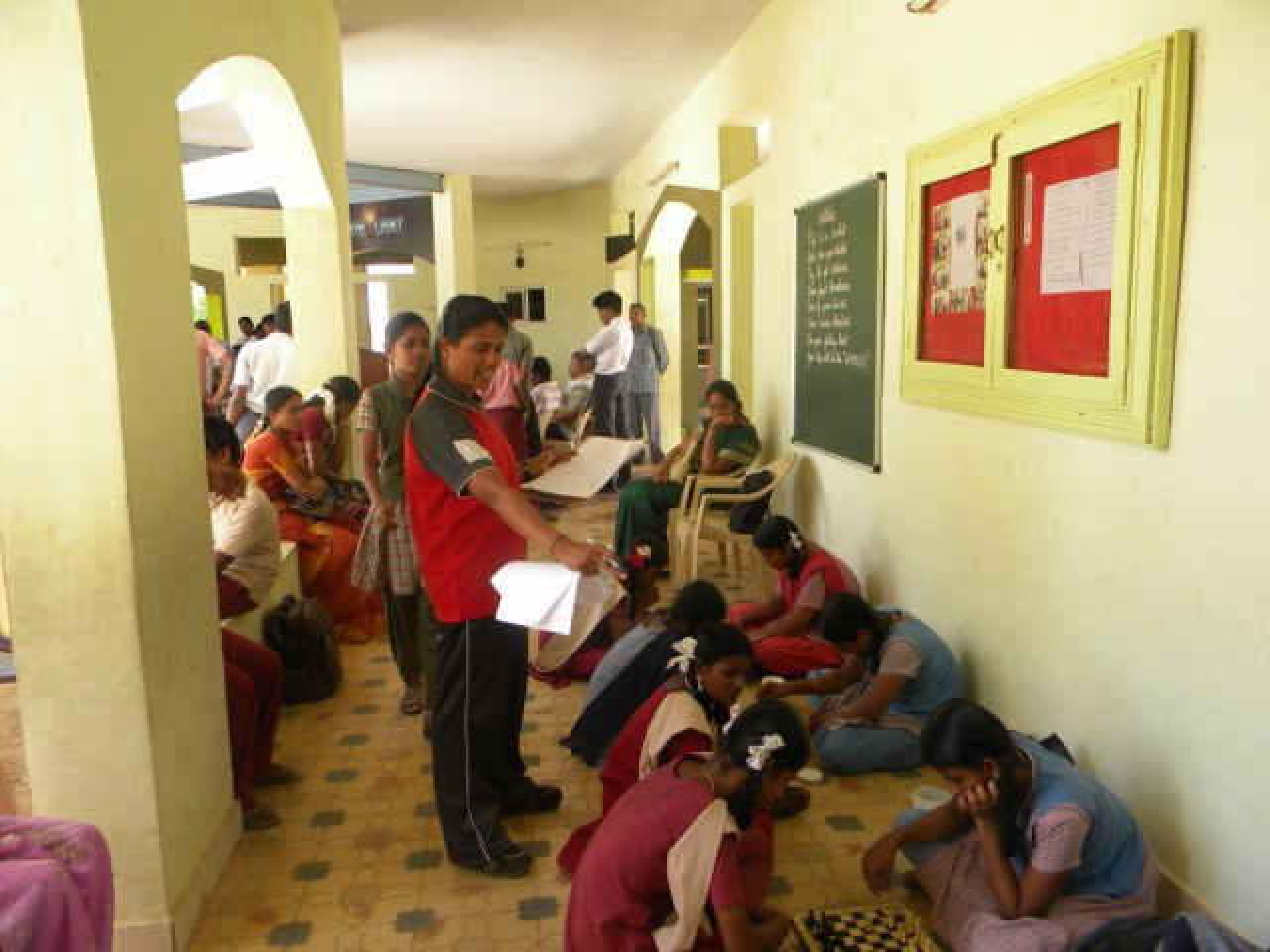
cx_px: 635
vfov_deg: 49.7
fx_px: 1027
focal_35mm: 28
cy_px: 476
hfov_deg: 63.4
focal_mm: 5
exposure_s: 1/59.7
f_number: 3.5
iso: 81
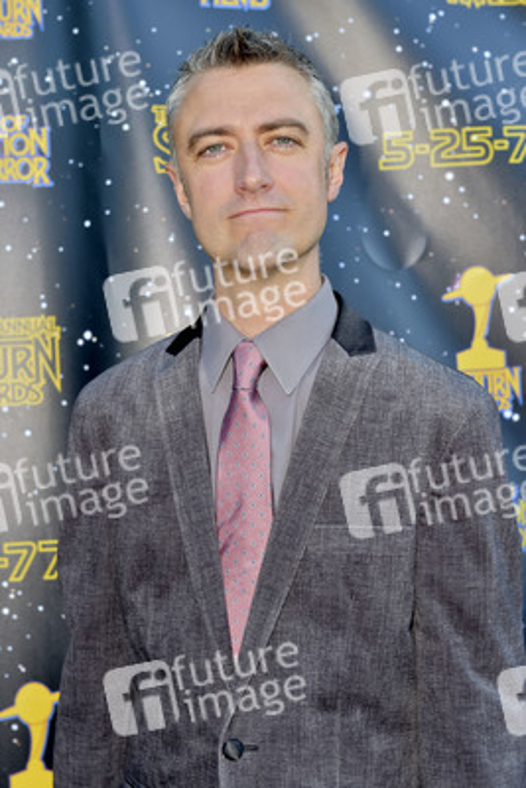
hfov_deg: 20.6
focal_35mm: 66
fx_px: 1445
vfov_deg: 30.5
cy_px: 394
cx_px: 263
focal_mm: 66
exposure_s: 1/320
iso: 500
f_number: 6.3
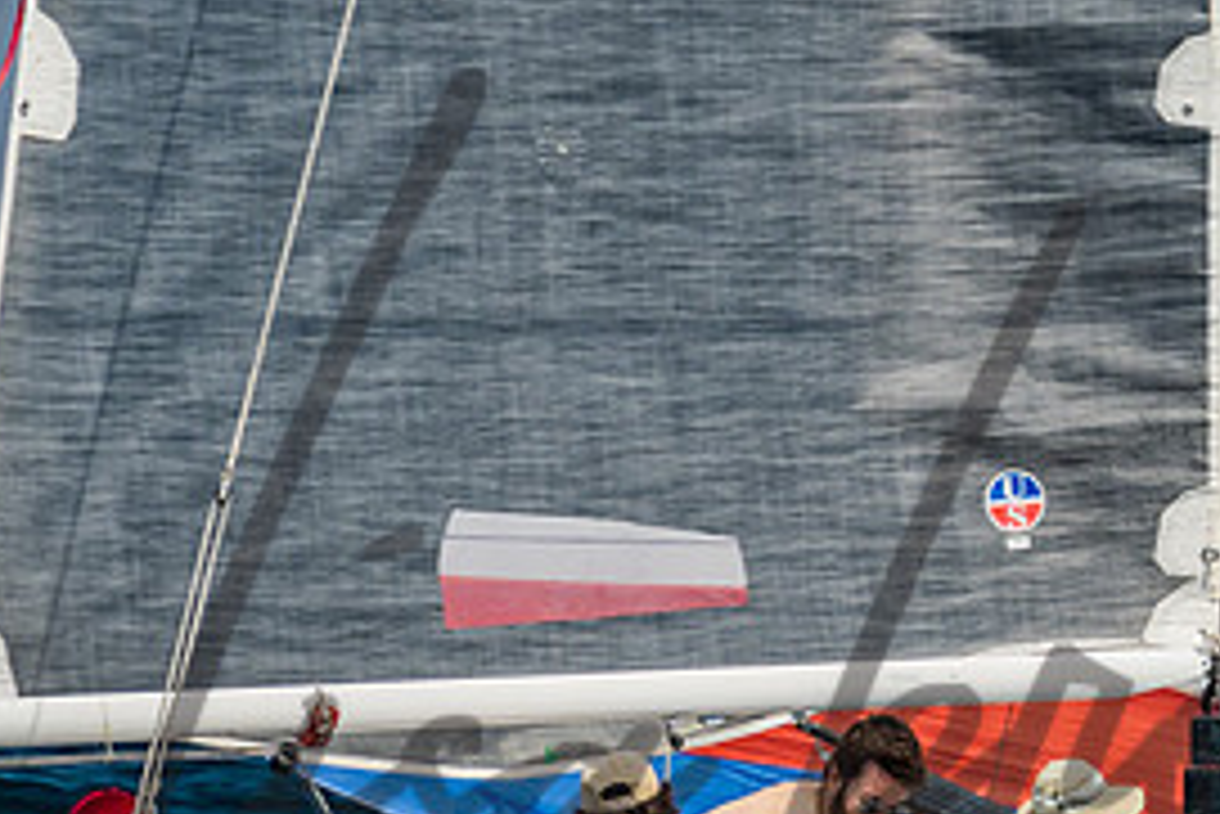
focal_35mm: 844
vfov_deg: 1.6
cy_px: 231
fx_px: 28616
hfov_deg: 2.4
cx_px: 1223
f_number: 6.3
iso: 160
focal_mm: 200
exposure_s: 1/500
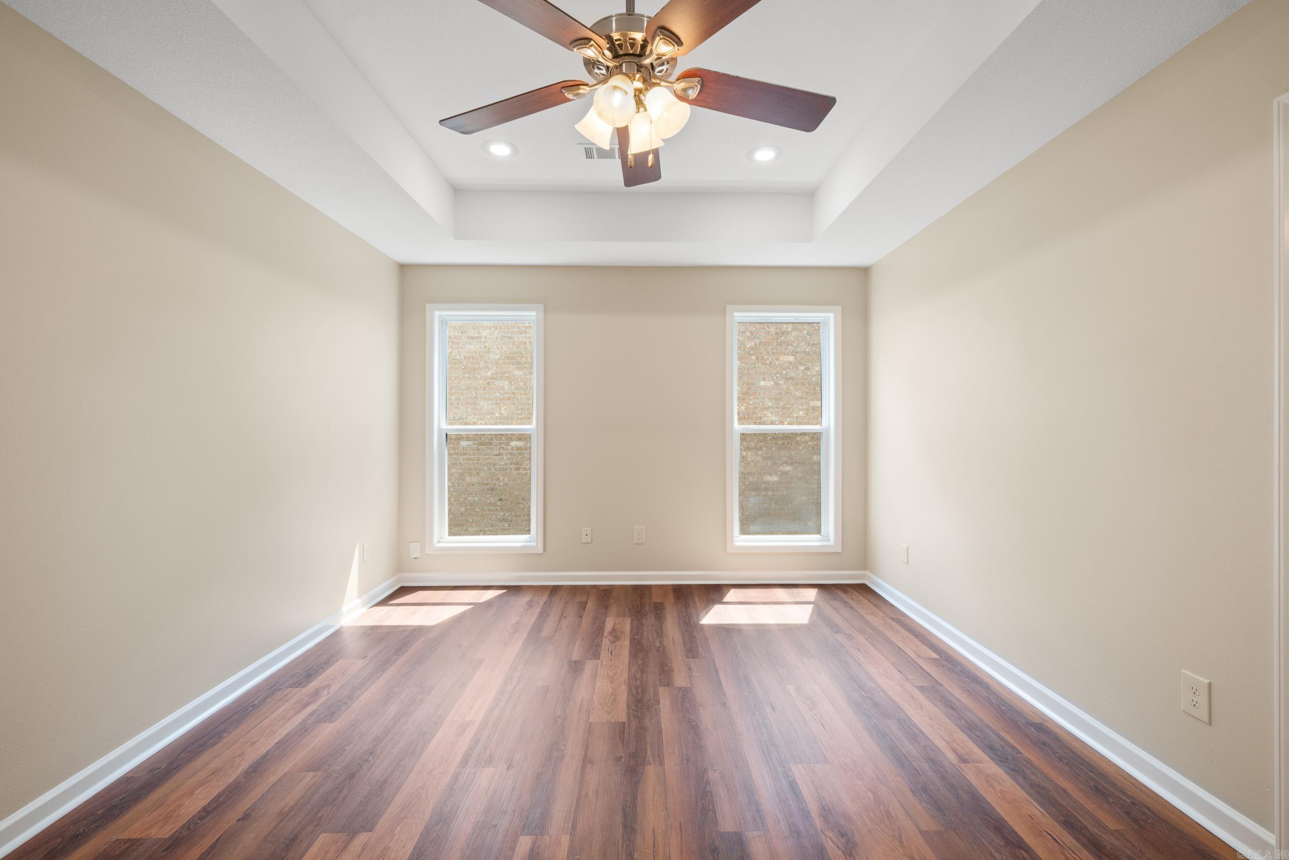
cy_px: 430
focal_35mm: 15
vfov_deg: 77.3
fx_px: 537
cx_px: 644
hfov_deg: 100.4
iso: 200
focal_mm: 10
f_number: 9
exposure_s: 1/10
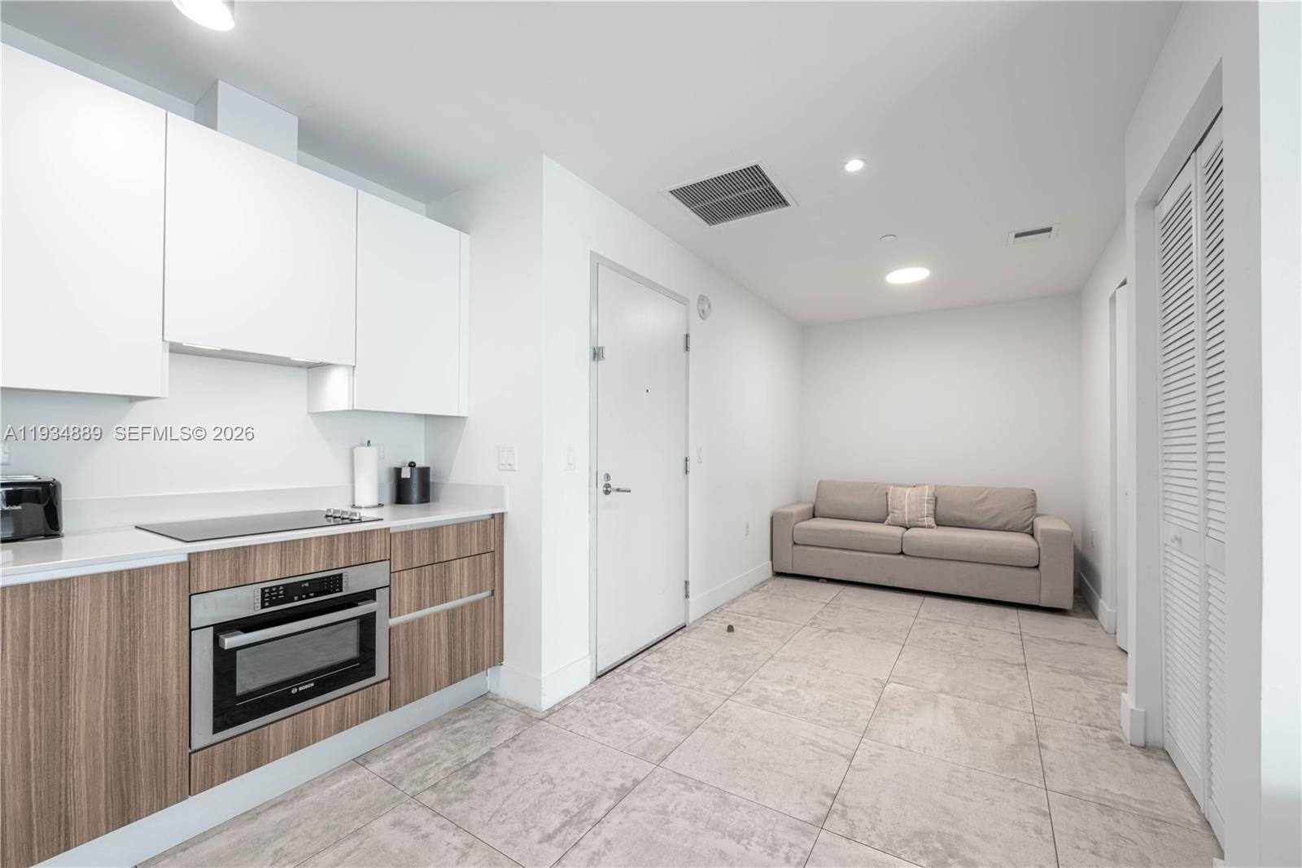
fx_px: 506
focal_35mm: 14
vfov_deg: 81.2
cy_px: 434
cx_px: 651
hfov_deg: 104.3
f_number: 11
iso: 400
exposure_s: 1/6
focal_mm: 14
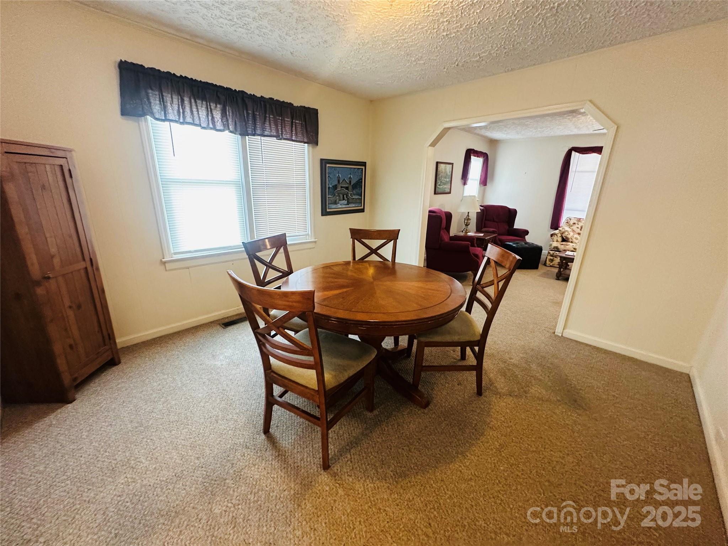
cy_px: 273
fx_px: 294
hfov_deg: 102.1
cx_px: 364
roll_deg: -1.7
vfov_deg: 85.7
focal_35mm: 14
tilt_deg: -16.0
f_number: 2.2
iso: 640
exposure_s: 1/60
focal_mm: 2.22
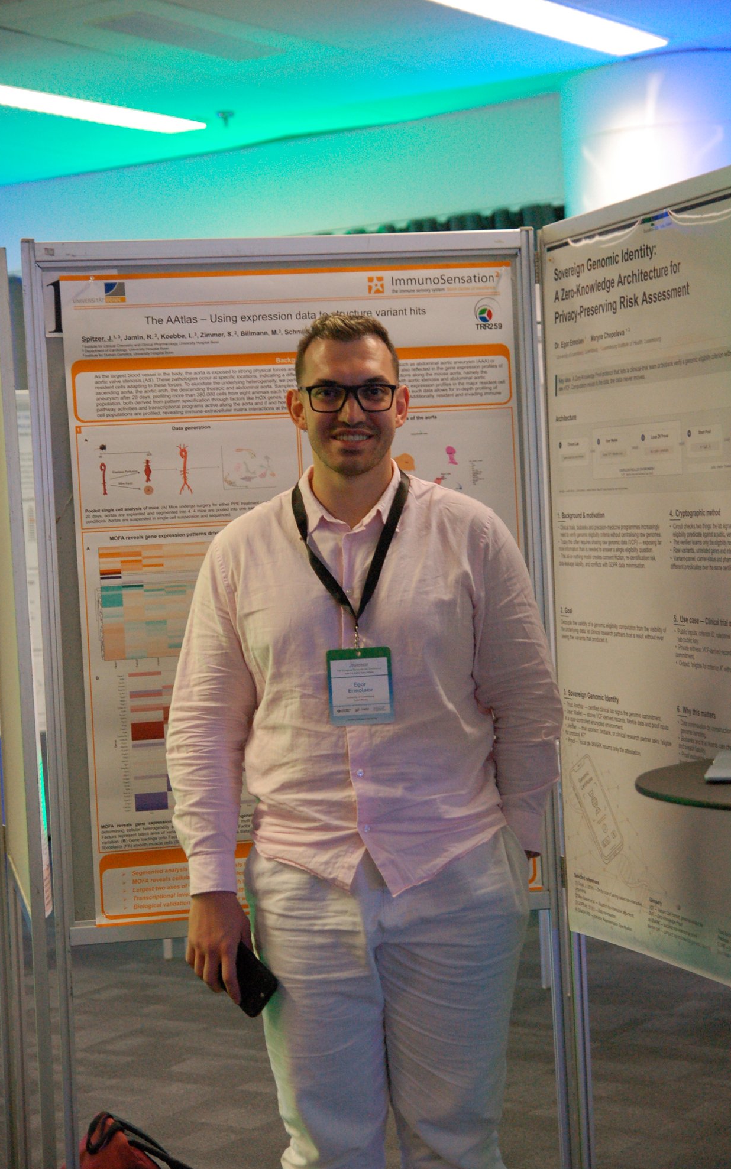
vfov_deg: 29.6
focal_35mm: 70
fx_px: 2216
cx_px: 361
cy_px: 581
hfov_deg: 18.7
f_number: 3.5
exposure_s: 1/125
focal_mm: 45
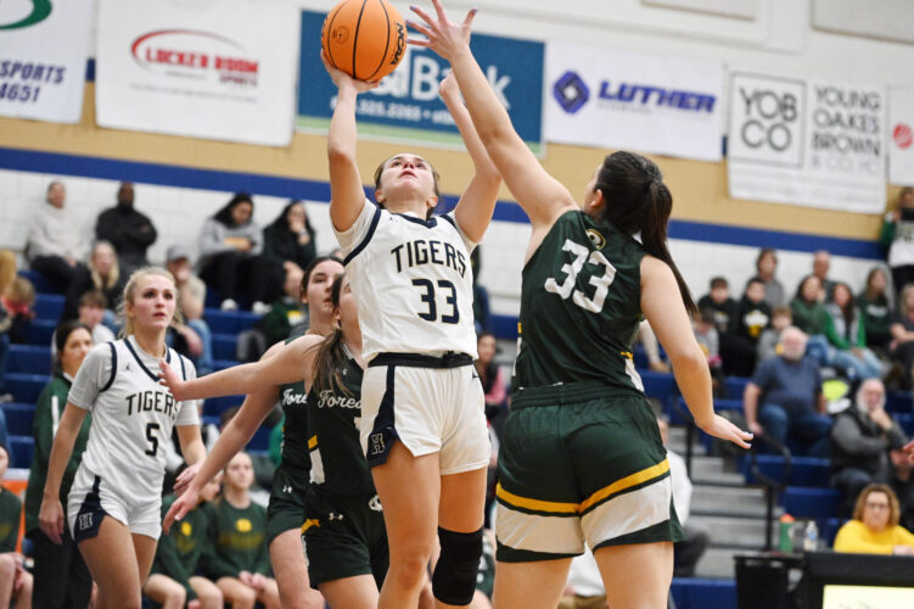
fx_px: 3045
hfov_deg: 17.1
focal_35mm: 120
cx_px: 457
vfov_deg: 11.4
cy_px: 304
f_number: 4
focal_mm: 120
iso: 12800
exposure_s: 1/1000
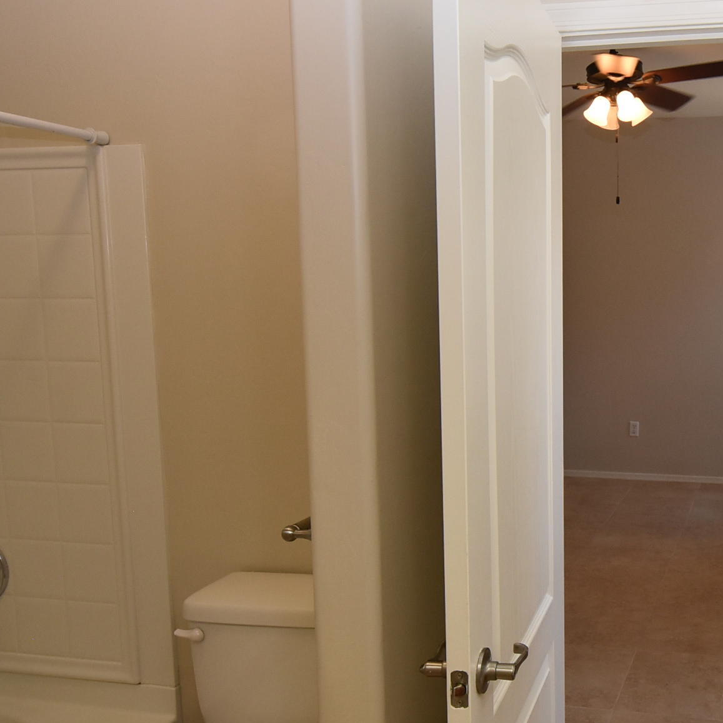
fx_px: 780
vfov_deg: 49.7
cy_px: 380
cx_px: 620
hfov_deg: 46.0
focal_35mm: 33
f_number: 5
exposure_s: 1/100
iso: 800
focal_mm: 10
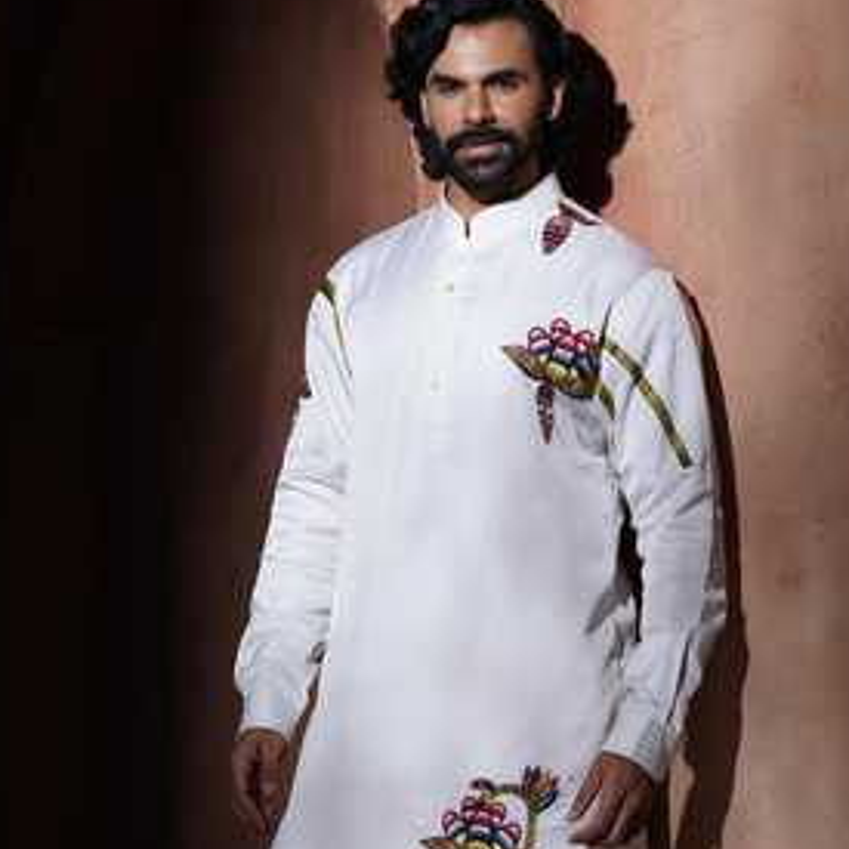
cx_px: 500
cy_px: 712
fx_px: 3247
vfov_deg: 14.8
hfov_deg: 14.9
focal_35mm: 117
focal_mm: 72
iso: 125
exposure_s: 1/160
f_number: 8
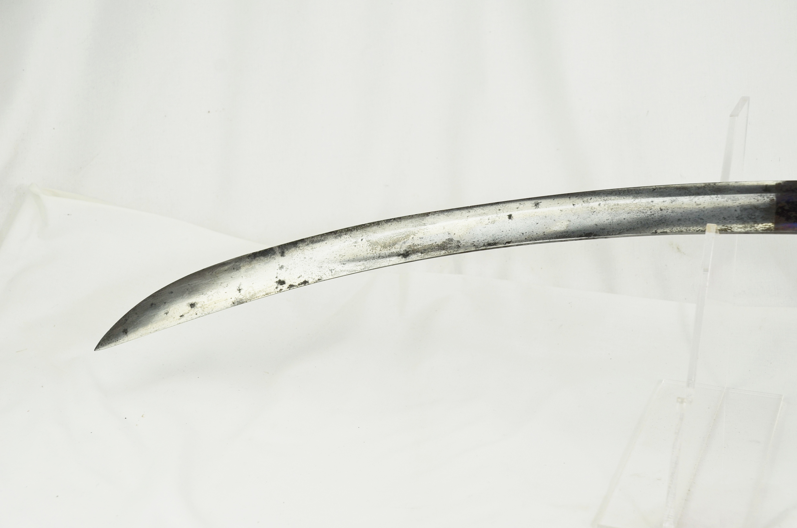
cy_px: 264
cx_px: 398
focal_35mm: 60
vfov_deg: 22.5
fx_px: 1326
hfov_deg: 33.5
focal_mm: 40
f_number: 6.3
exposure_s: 1/160
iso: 200
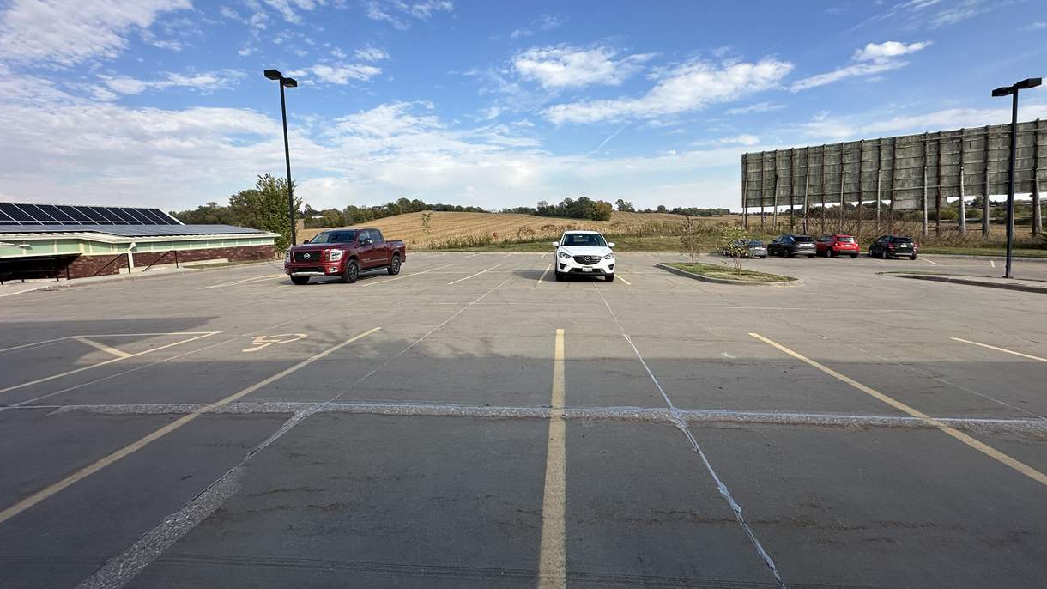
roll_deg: +2.1
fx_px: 444
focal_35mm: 16
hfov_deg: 99.3
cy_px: 260
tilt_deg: -4.8
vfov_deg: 66.8
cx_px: 542
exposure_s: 1/1795
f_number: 2.2
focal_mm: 2.22
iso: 40
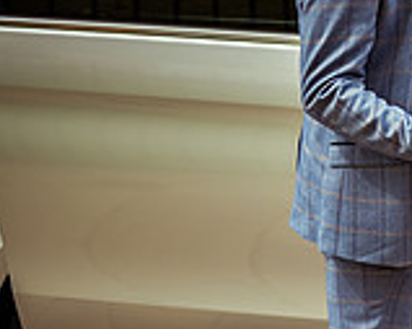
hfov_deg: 10.3
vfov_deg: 8.6
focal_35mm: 180
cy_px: 241
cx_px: 681
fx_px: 2194
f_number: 1.8
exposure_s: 1/2500
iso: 100
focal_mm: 50
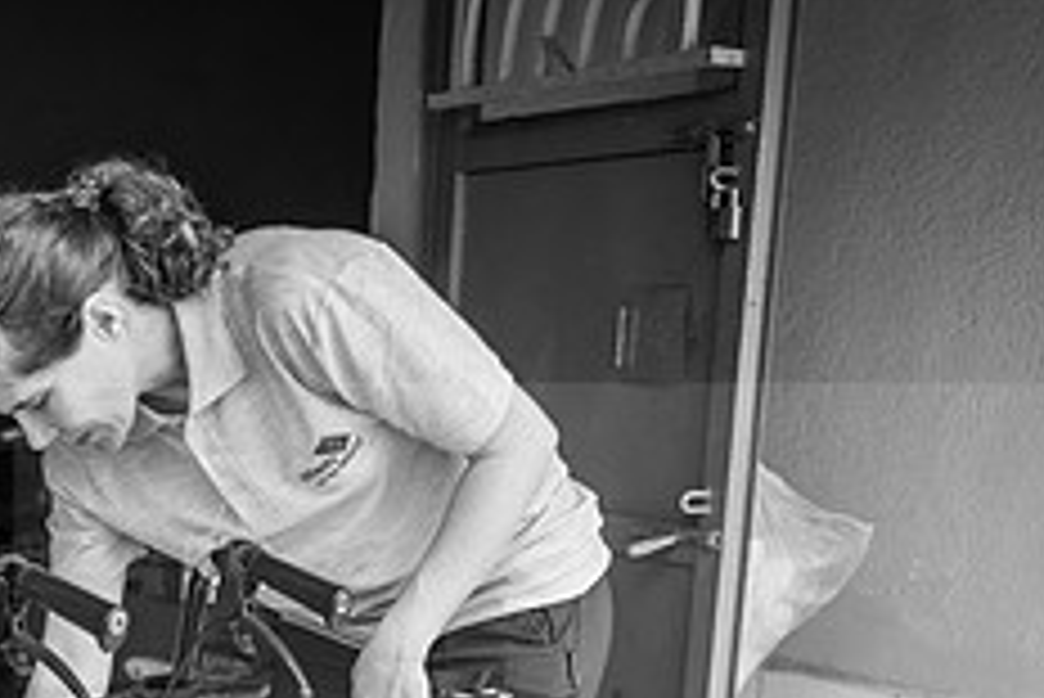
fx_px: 2031
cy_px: 817
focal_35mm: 70
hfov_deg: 27.3
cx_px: 18
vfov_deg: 18.5
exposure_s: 1/400
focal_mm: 28
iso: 100
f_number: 2
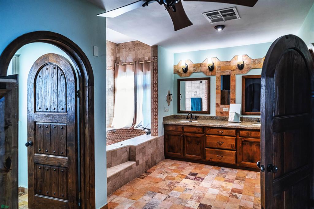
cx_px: 157
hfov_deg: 84.0
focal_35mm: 20
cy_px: 104
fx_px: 174
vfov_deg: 61.9
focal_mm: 20
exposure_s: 1/20
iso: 800
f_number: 5.6
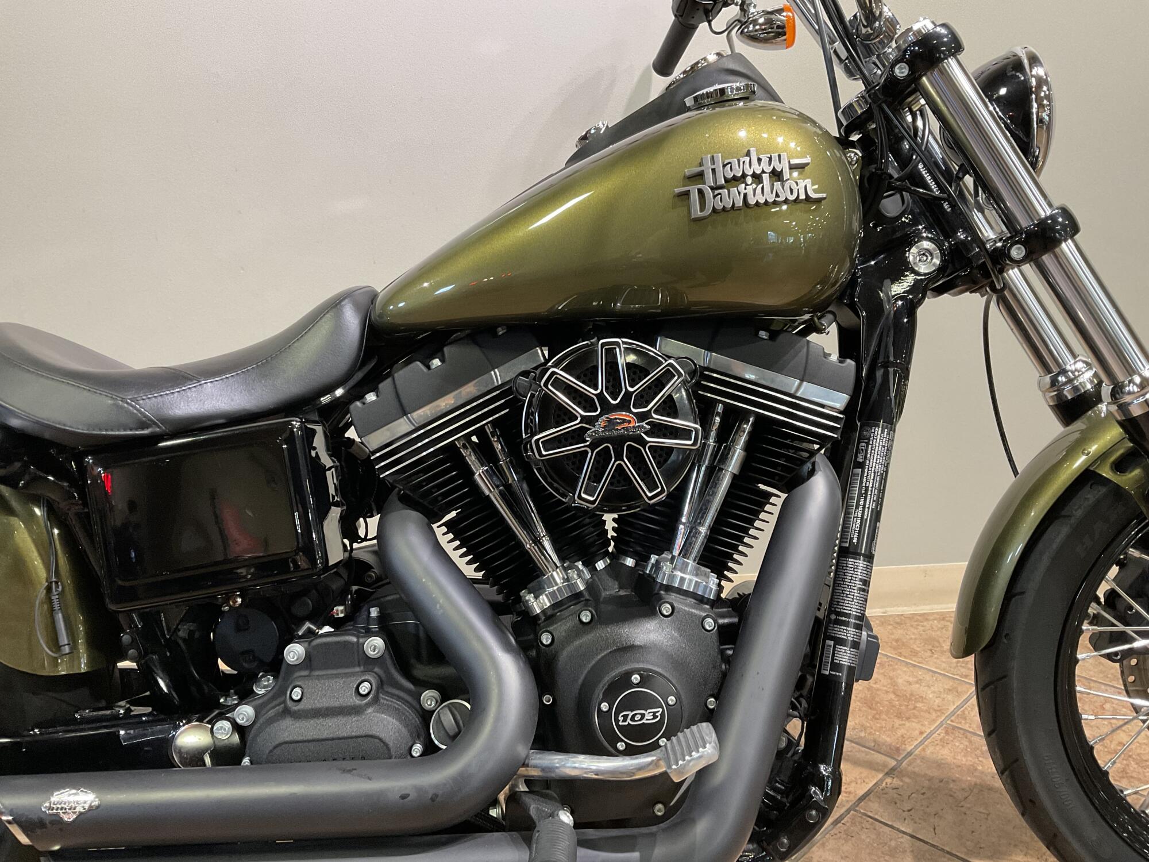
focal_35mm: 29
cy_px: 431
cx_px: 574
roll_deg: +1.0
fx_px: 963
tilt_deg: -14.9
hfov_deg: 61.7
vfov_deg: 48.2
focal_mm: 3
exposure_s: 1/60
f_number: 1.8
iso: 125
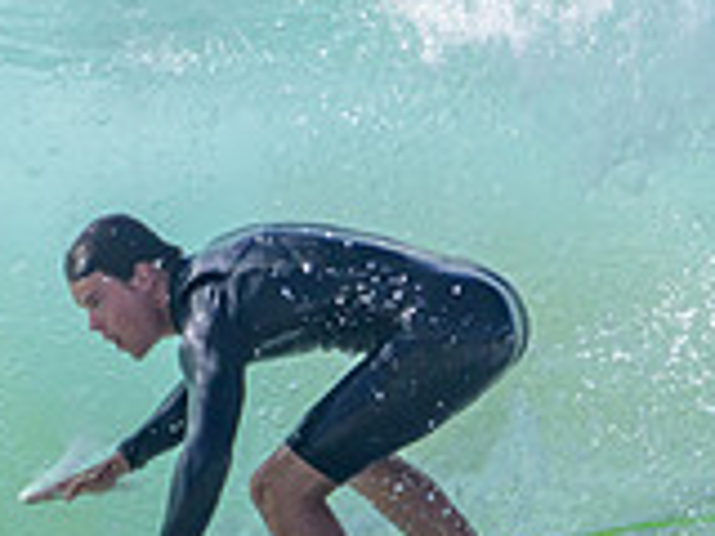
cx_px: 228
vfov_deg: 0.4
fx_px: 71818
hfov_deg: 0.6
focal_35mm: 3477
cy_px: 601
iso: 1400
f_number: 11
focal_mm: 1000
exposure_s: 1/2000
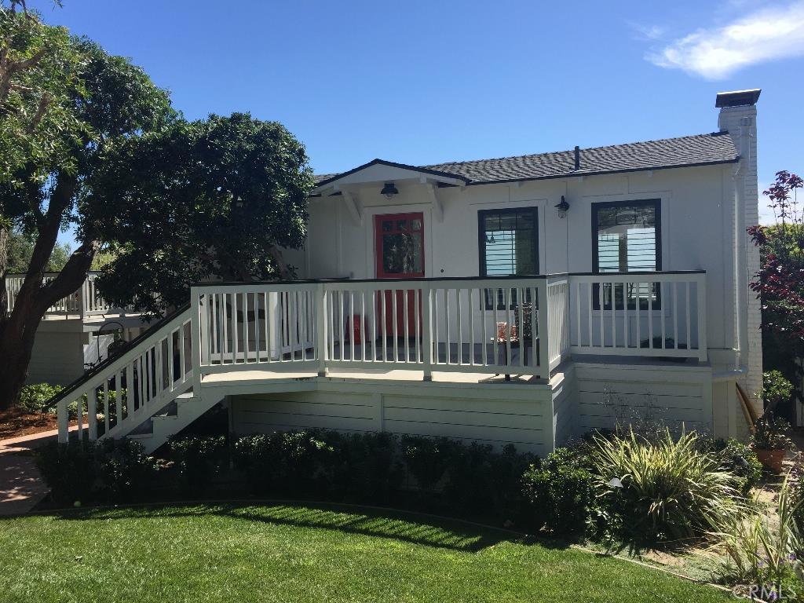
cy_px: 302
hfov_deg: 61.7
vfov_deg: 48.2
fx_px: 674
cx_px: 402
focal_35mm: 29
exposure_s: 1/1647
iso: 32
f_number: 2.2
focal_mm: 4.15
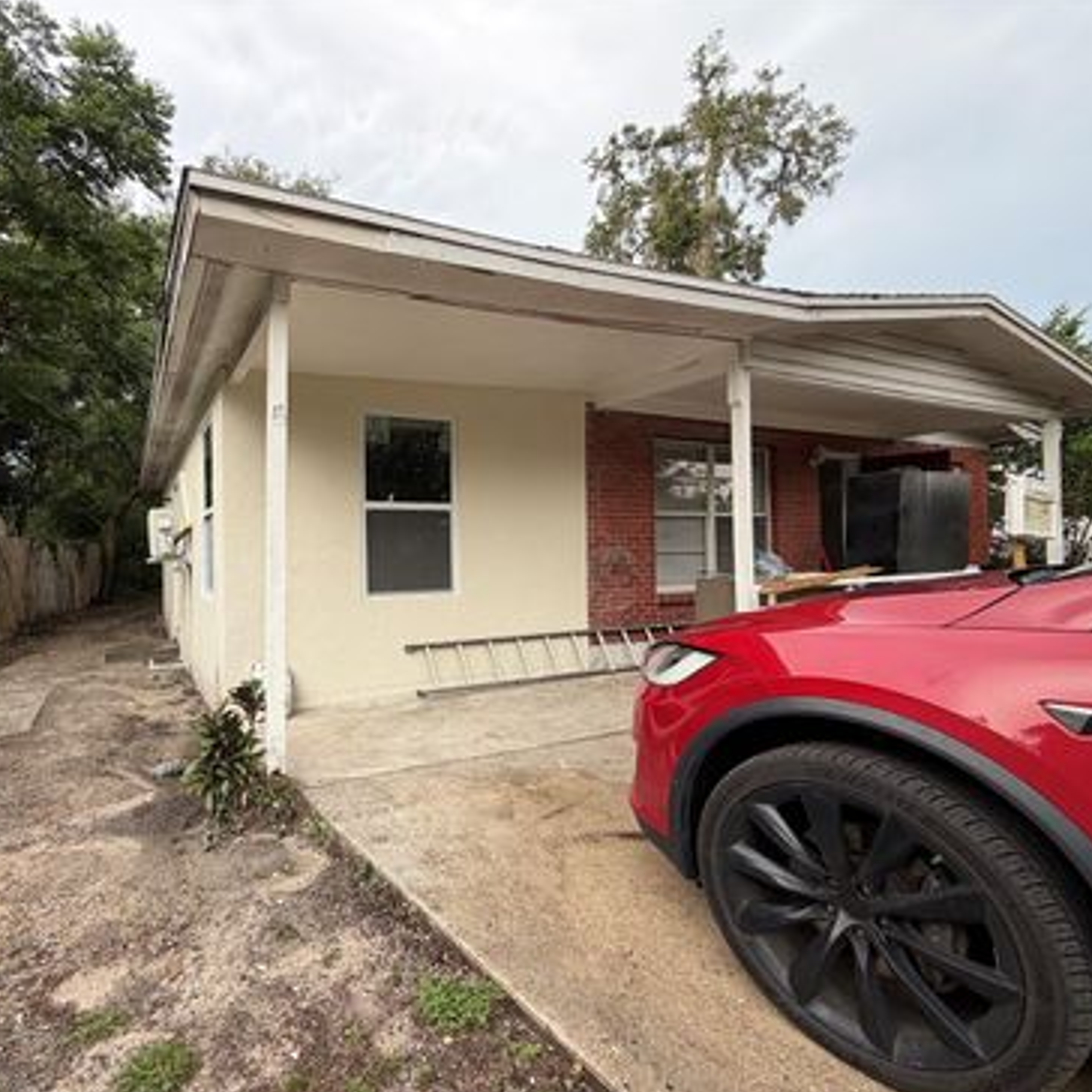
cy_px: 550
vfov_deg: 84.0
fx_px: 607
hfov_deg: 81.5
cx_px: 375
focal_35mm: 17
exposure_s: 1/236
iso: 40
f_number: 2.2
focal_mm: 2.22
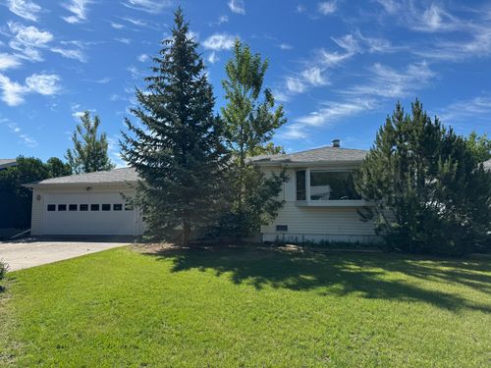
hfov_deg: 71.6
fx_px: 340
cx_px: 246
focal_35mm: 24
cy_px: 184
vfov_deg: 56.8
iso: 80
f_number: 1.78
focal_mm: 6.76
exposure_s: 1/4608
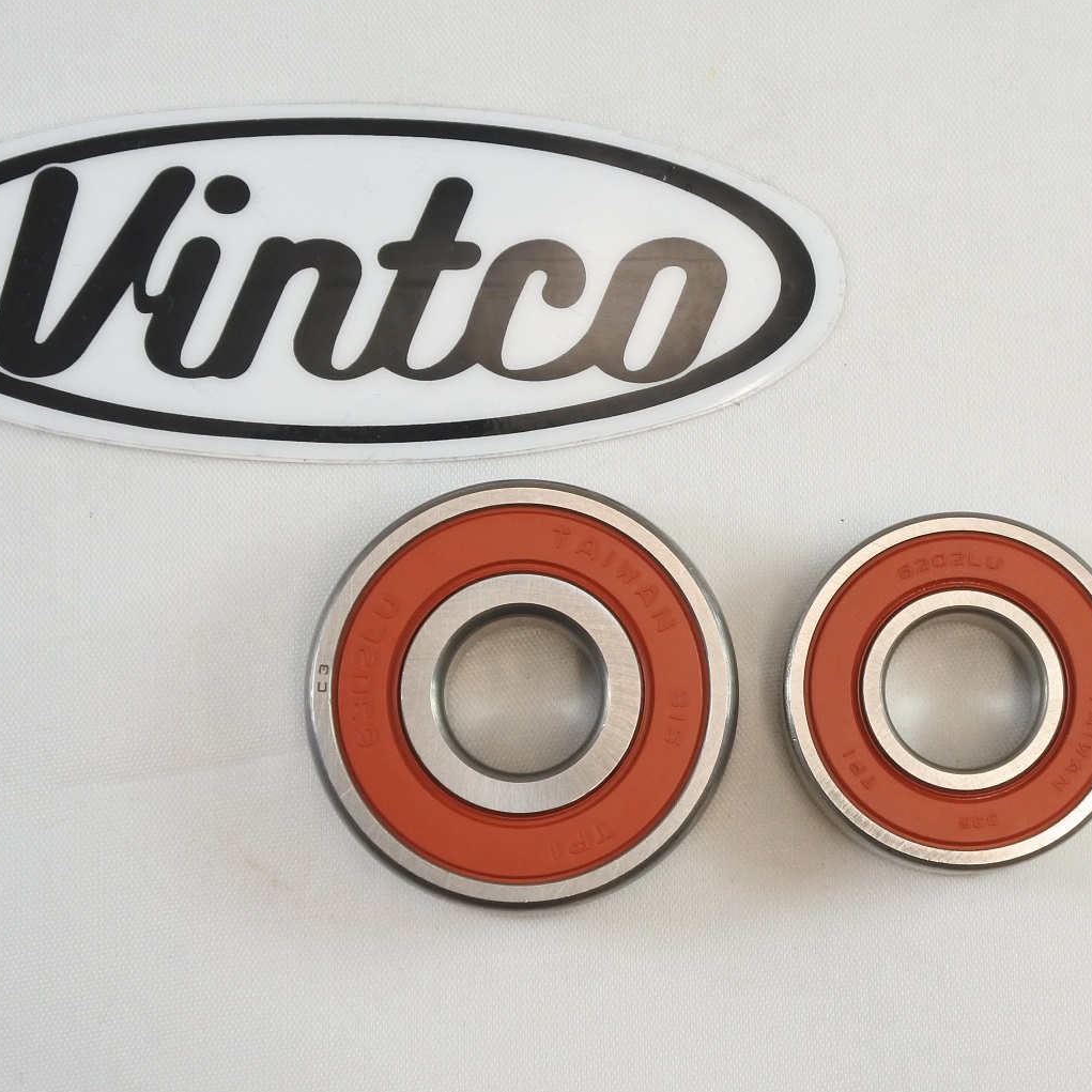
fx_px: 2248
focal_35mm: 63
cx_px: 540
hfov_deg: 27.3
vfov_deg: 27.3
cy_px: 547
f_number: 4.5
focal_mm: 18.4
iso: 400
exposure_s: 1/160
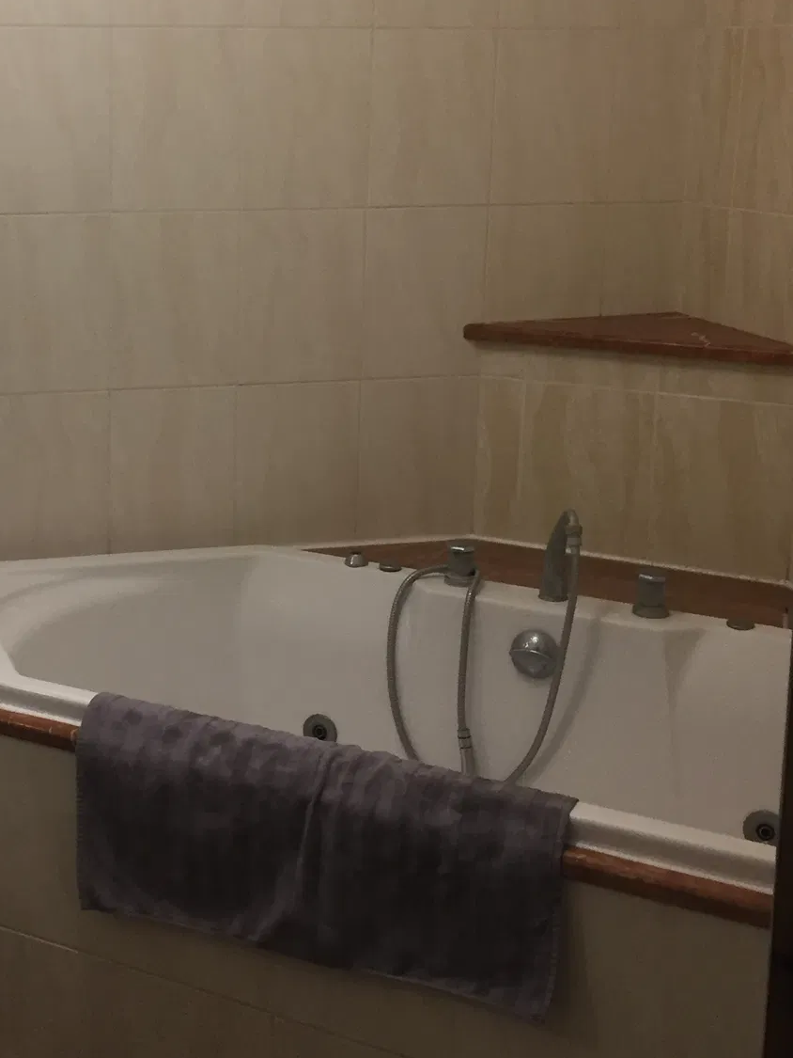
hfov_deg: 25.9
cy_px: 412
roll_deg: +0.7
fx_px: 1680
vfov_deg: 34.8
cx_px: 105
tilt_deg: -9.4
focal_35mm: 55
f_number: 2.2
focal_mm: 4.15
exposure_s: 1/33
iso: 160
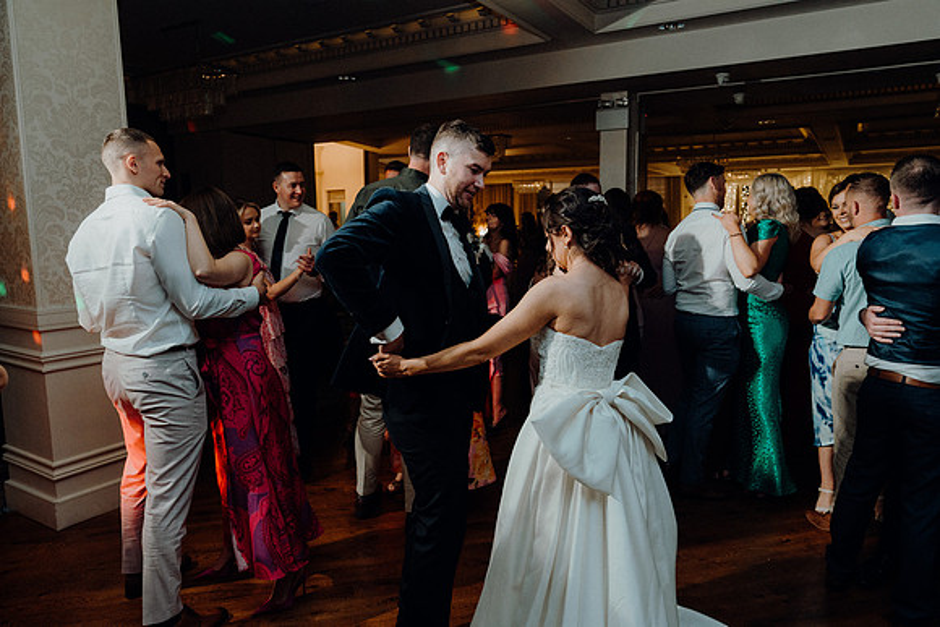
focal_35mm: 25
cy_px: 314
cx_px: 470
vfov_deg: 51.3
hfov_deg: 71.5
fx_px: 653
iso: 2500
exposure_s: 1/160
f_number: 3.5
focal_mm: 25
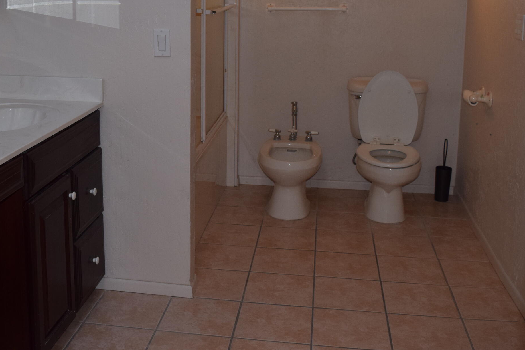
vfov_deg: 30.1
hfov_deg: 44.0
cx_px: 188
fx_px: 642
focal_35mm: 44
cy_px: 98
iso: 800
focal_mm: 18
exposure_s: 1/80
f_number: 4.5
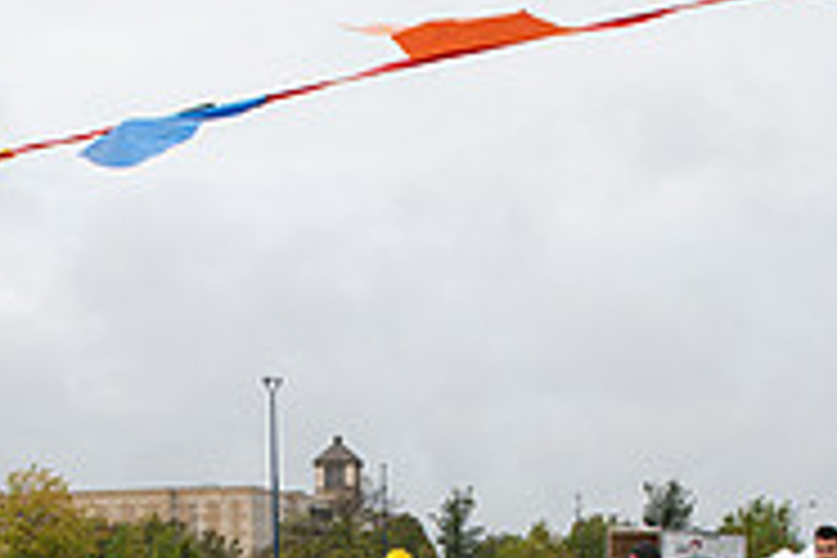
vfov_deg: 17.0
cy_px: 742
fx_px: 1744
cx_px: 274
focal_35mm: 75
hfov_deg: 26.8
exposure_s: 1/500
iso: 400
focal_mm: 24
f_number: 7.1
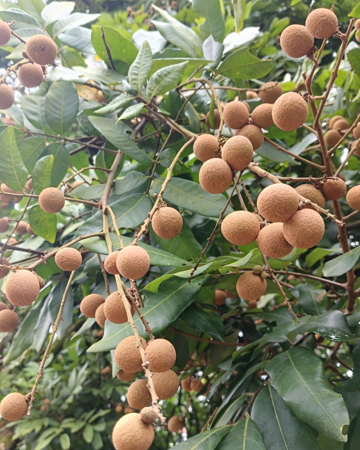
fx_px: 413
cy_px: 238
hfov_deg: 47.1
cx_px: 166
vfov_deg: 57.2
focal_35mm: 31
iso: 323
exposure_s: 1/100
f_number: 1.8
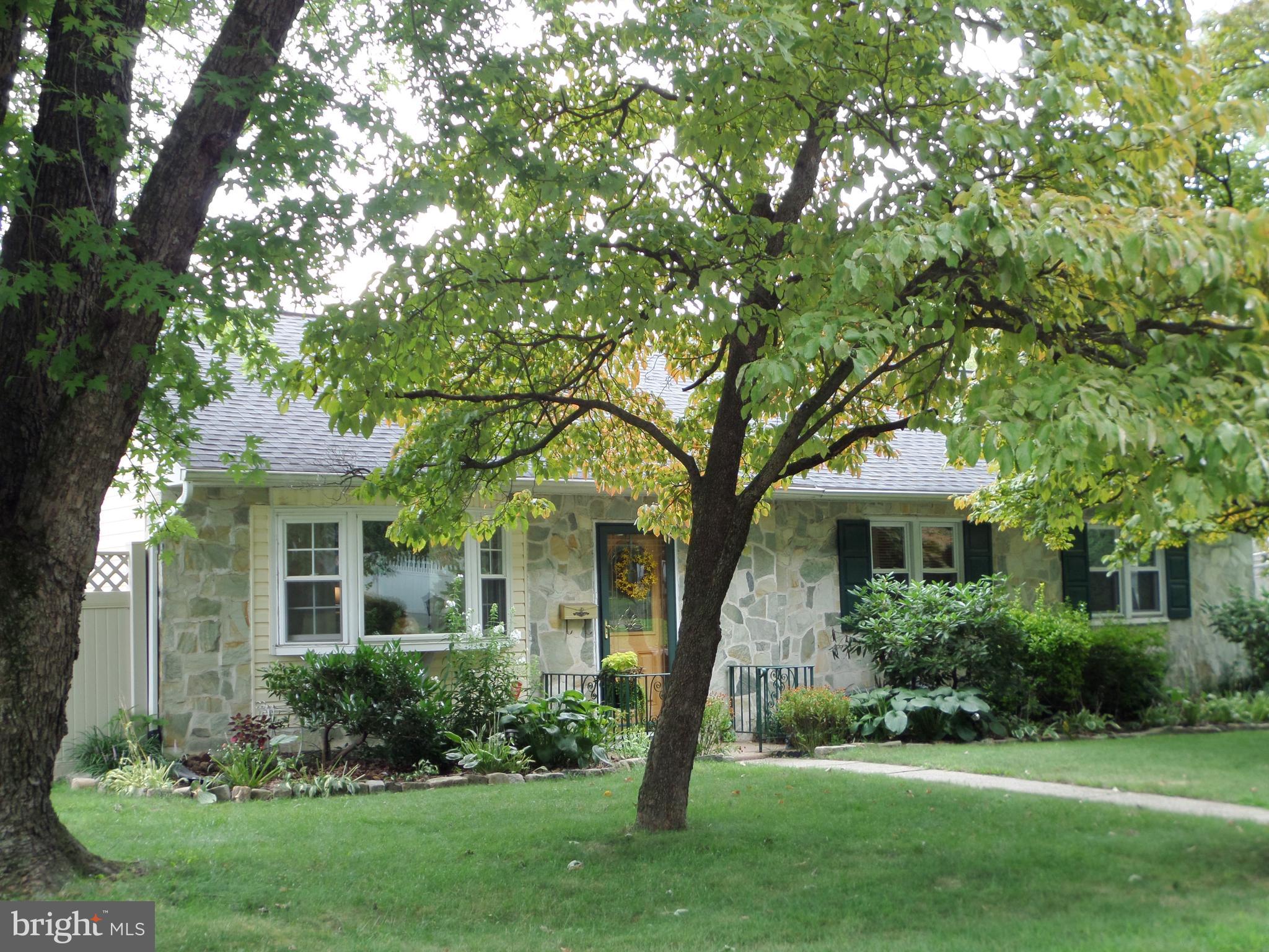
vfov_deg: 27.5
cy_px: 476
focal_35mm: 53
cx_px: 634
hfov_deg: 36.2
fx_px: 1943
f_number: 3.8
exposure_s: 1/45
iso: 100
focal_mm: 8.7
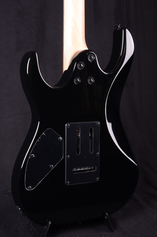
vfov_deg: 29.9
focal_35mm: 68
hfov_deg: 20.1
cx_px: 78
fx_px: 443
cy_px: 118
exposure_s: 1/200
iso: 200
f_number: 10
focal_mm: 45
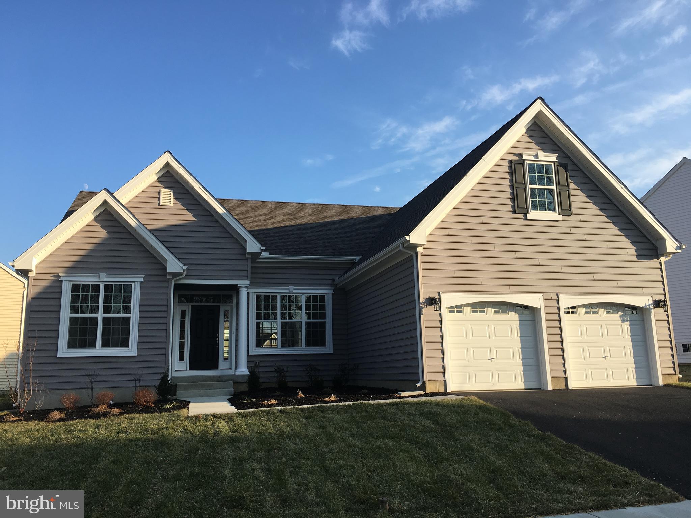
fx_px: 579
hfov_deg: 61.7
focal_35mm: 29
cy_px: 259
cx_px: 346
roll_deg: +1.3
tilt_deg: +11.0
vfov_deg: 48.2
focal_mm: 4.15
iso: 25
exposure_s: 1/874
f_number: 2.2
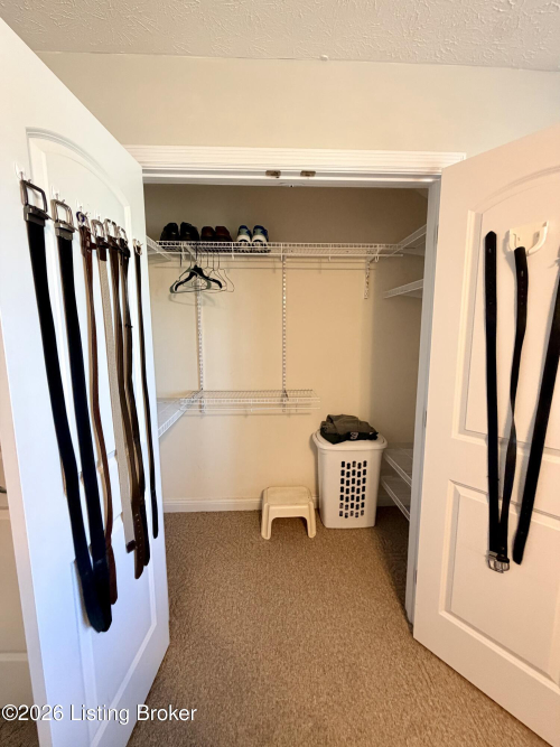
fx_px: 302
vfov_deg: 102.1
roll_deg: +2.1
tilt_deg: -7.5
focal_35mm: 14
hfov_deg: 85.7
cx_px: 280
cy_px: 374
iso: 320
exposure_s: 1/60
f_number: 2.2
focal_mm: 2.22
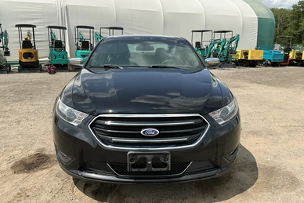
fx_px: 253
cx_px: 149
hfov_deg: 61.9
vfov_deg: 43.6
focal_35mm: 30
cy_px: 105
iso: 25
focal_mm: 3
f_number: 1.8
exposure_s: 1/1675
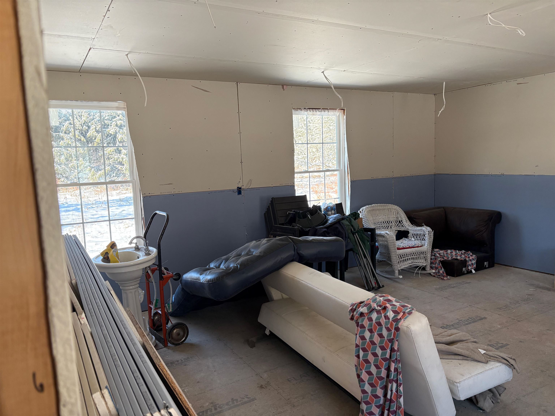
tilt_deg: -5.0
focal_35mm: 26
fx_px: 417
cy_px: 208
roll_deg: +2.2
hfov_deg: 67.3
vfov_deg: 53.1
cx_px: 278
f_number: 1.6
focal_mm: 5.96
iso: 125
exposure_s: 1/220
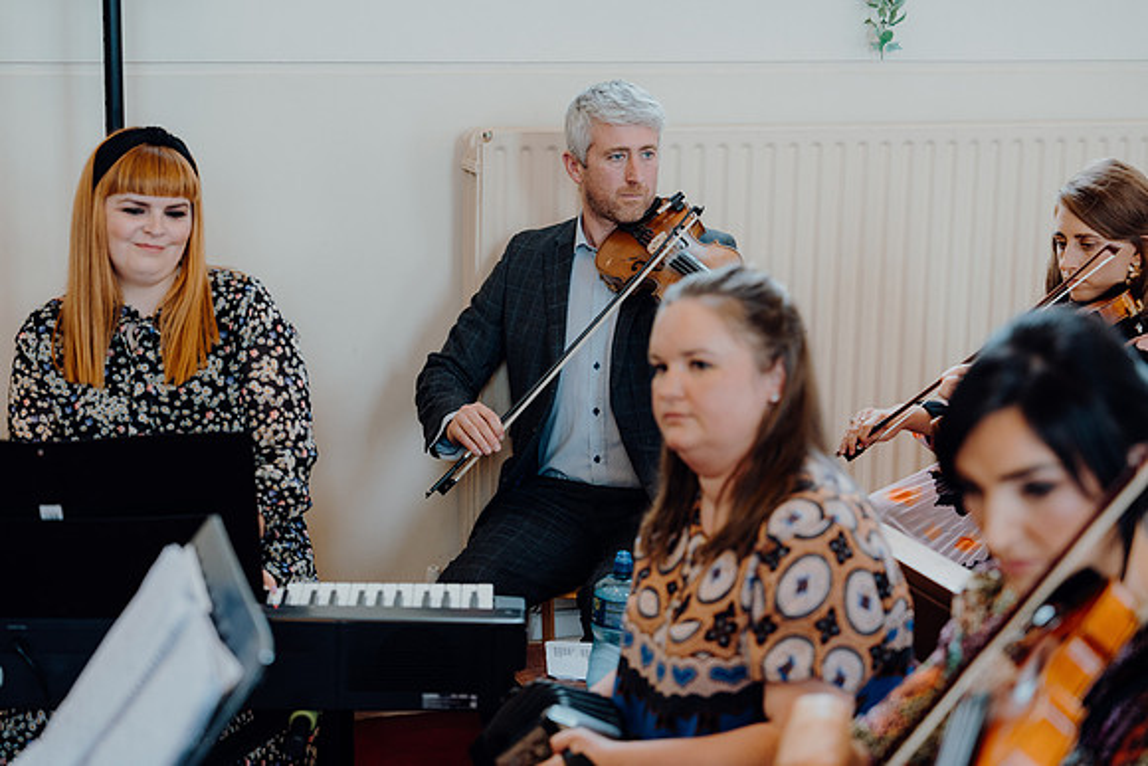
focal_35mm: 70
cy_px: 383
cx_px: 574
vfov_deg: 19.5
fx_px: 2233
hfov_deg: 28.8
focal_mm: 70
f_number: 2.8
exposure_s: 1/200
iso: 640
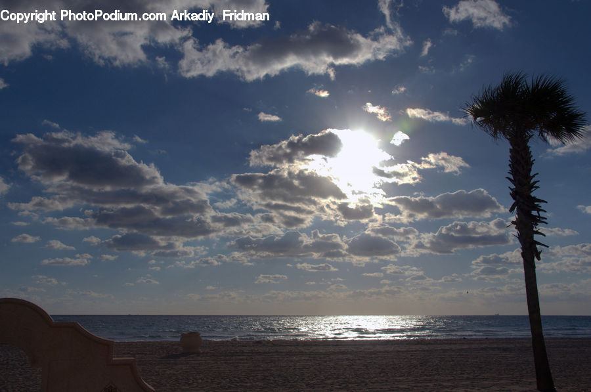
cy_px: 196
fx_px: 590
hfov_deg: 53.2
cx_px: 296
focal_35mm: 36
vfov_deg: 36.8
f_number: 9
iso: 200
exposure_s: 1/3200
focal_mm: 24
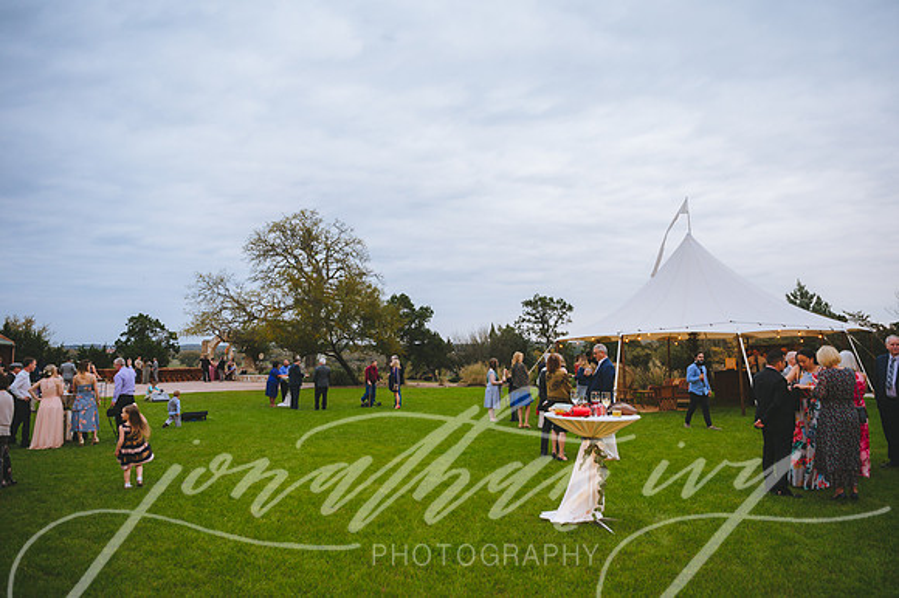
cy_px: 299
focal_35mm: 24
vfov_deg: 53.1
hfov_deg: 73.8
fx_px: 599
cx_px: 450
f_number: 2.8
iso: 500
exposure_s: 1/200
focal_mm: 24
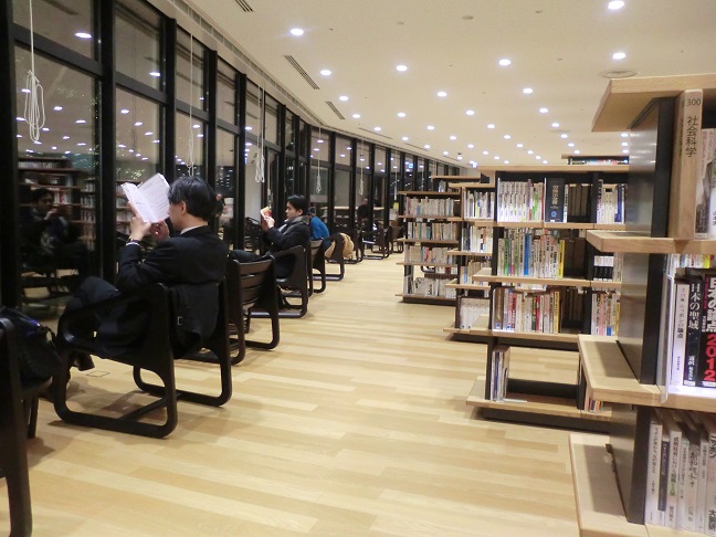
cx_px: 358
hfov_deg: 65.3
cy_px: 268
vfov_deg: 51.4
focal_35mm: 27
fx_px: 558
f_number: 3.2
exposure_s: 1/60
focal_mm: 4.9
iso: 320
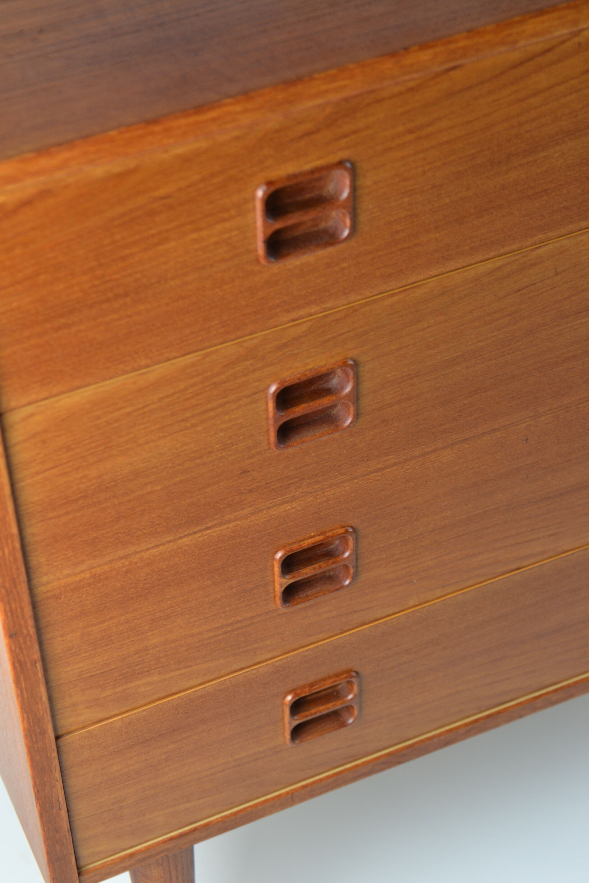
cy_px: 442
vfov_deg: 24.6
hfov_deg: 16.6
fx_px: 2025
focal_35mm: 82
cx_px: 294
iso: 400
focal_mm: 55
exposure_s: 1/30
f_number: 4.5
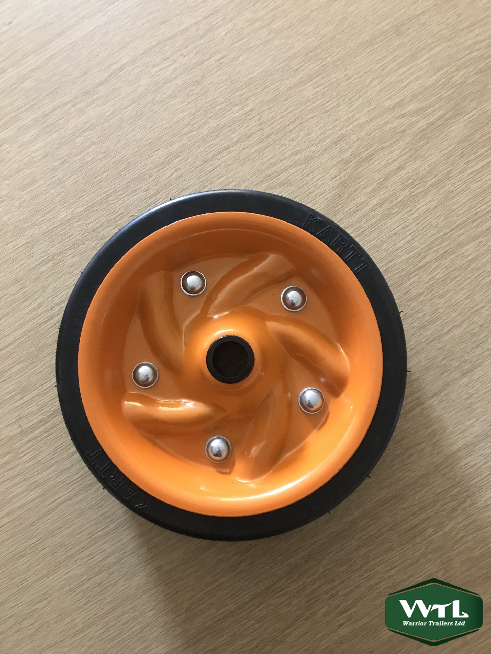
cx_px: 246
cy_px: 327
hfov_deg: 49.7
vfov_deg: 63.4
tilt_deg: -85.5
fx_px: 530
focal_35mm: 28
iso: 80
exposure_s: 1/6
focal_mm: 3.99
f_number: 1.8
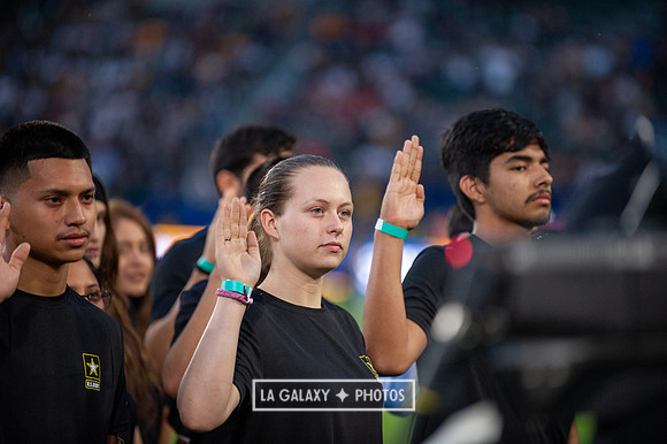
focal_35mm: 200
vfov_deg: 6.9
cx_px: 334
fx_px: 3703
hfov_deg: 10.3
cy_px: 222
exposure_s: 1/1250
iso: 1600
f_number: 2.8
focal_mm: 200
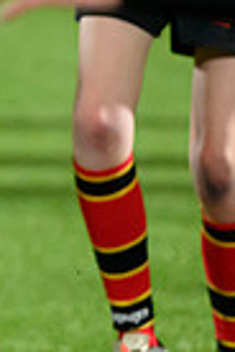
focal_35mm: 951
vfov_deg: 2.2
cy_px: 20
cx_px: -135
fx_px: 9311
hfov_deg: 1.4
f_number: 3.2
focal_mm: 195
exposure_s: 1/1250
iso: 6400
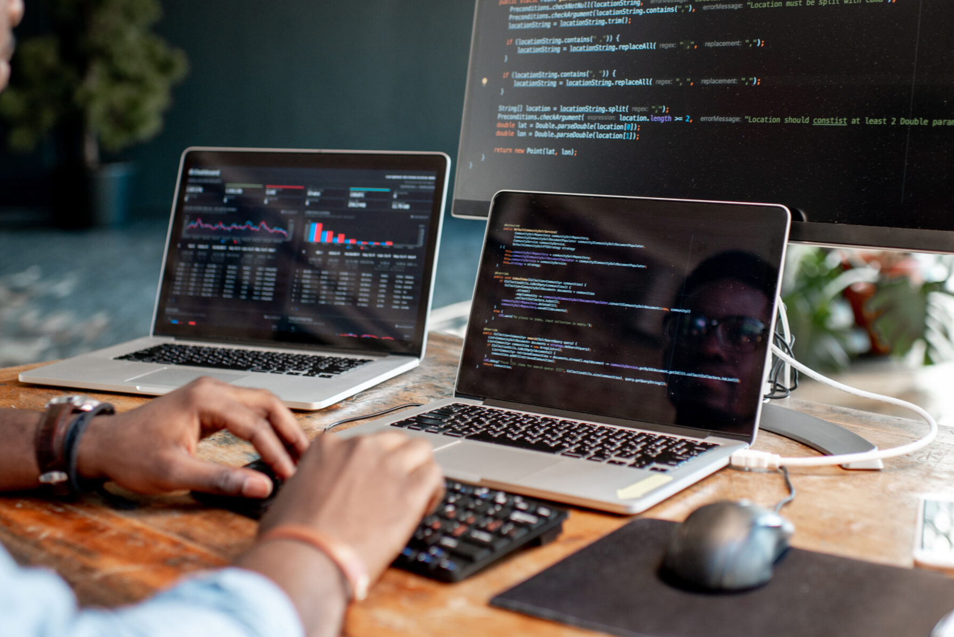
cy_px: 235
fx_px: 1325
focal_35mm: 50
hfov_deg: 39.6
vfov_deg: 26.9
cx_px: 482
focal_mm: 35
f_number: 2.2
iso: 250
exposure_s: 1/160
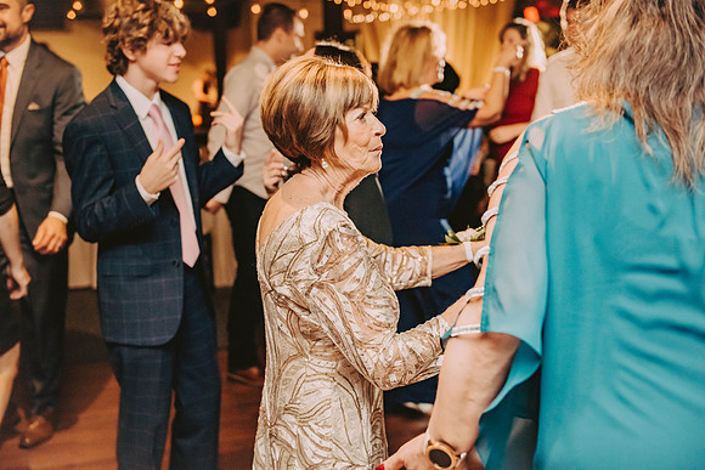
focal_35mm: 55
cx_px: 352
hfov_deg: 36.2
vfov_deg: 24.6
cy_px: 235
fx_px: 1077
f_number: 3.2
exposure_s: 1/200
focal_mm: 55
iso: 2000
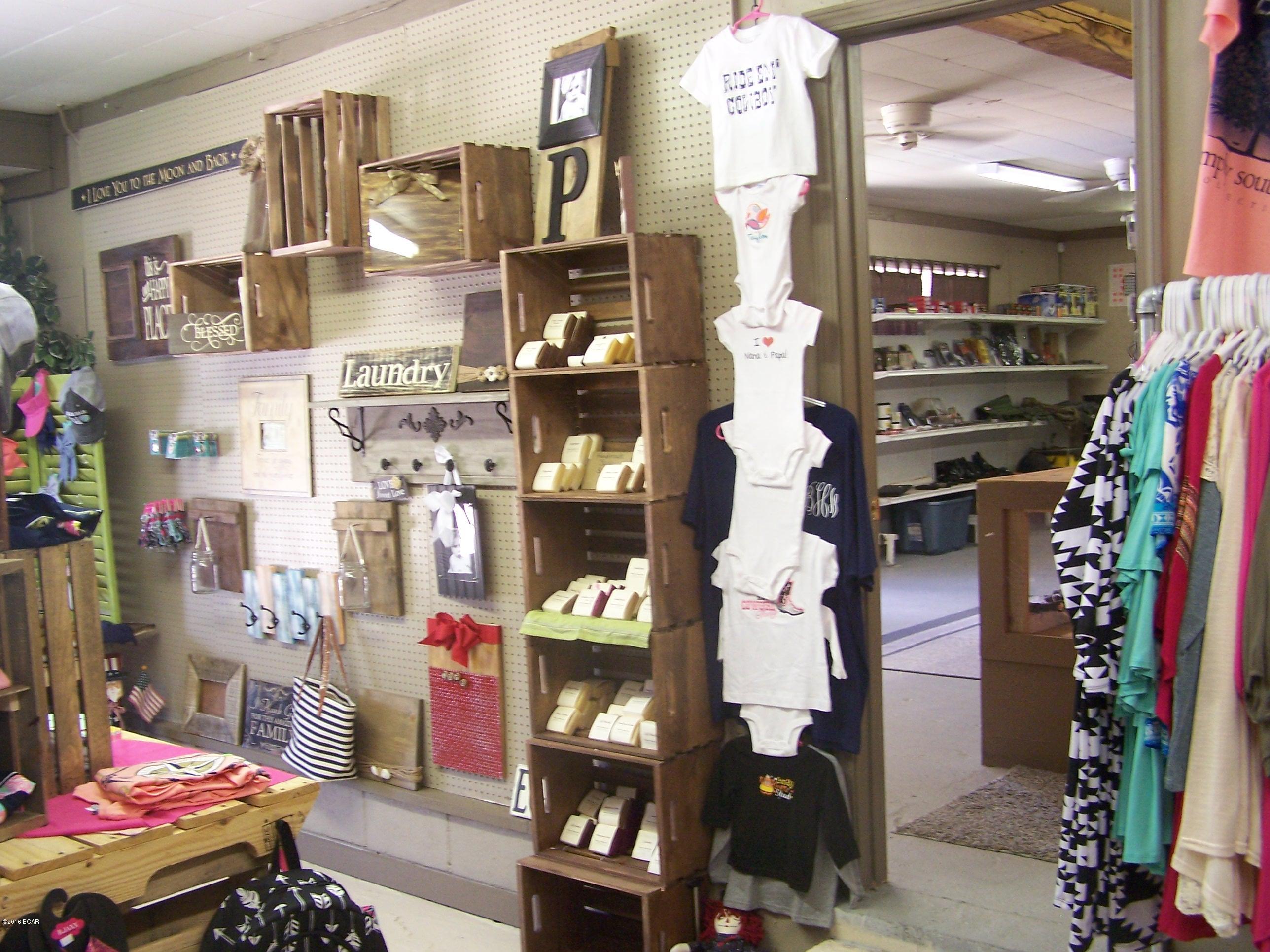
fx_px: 1394
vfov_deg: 37.7
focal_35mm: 38
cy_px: 476
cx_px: 635
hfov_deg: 49.0
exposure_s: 1/13
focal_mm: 6.3
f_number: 2.8
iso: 140
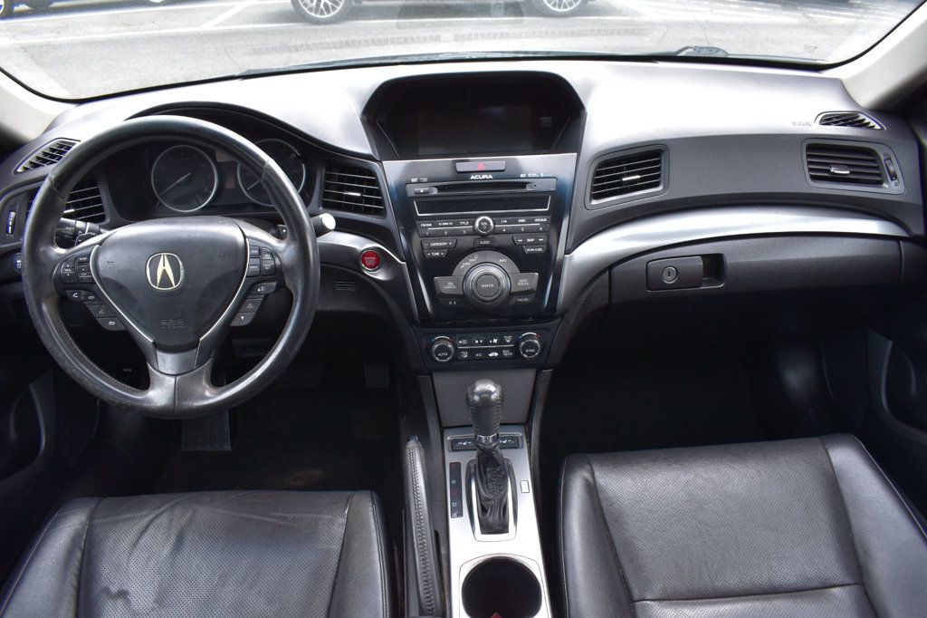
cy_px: 309
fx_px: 695
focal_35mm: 27
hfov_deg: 67.4
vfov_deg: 47.9
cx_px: 464
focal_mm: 18
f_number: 8
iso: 400
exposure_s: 1/60
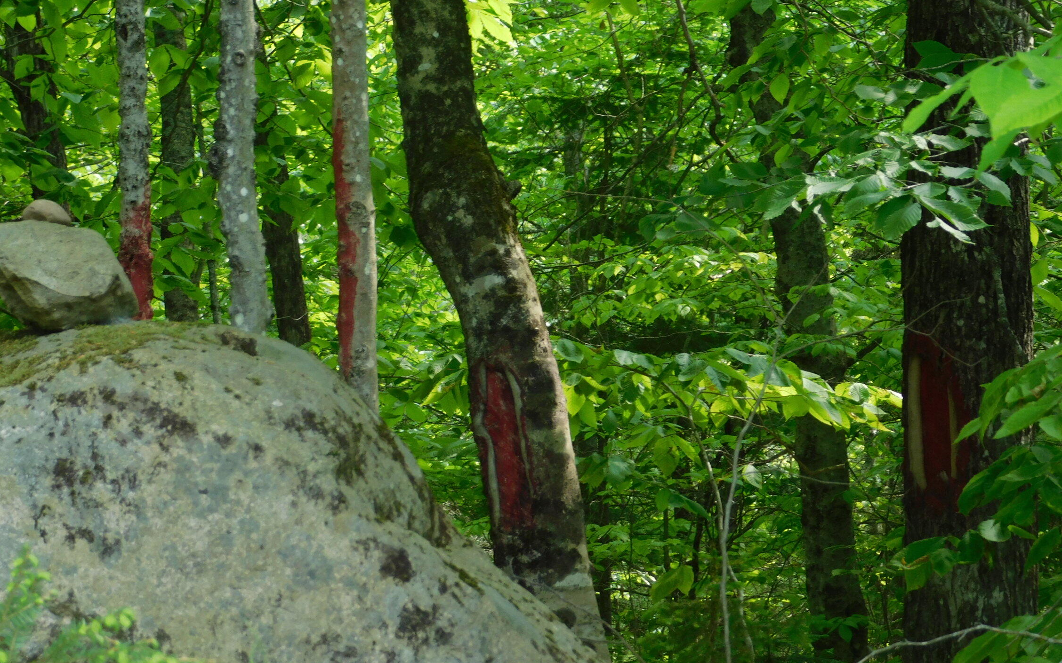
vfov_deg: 8.3
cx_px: 528
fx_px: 4573
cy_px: 263
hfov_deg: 13.2
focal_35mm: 158
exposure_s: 1/60
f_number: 5.1
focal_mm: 26.3
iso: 125
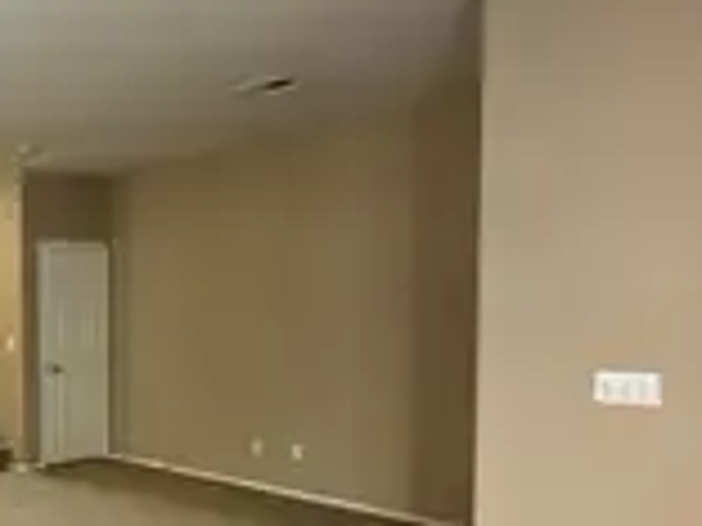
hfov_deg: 38.6
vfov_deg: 39.3
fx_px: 730
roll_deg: +0.4
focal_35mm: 36
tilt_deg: -1.6
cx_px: -130
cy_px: 337
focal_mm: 2.22
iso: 500
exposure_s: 1/60
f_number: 2.2
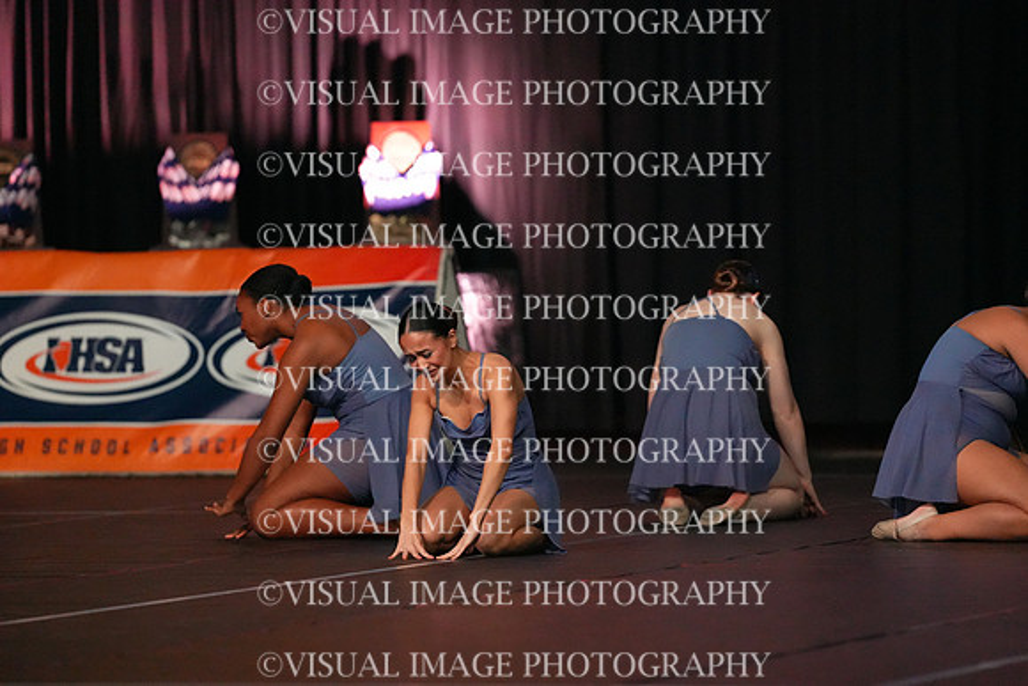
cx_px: 514
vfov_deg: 4.6
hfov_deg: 6.9
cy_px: 343
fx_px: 8568
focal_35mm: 300
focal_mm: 300
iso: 16000
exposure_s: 1/1250
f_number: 3.5
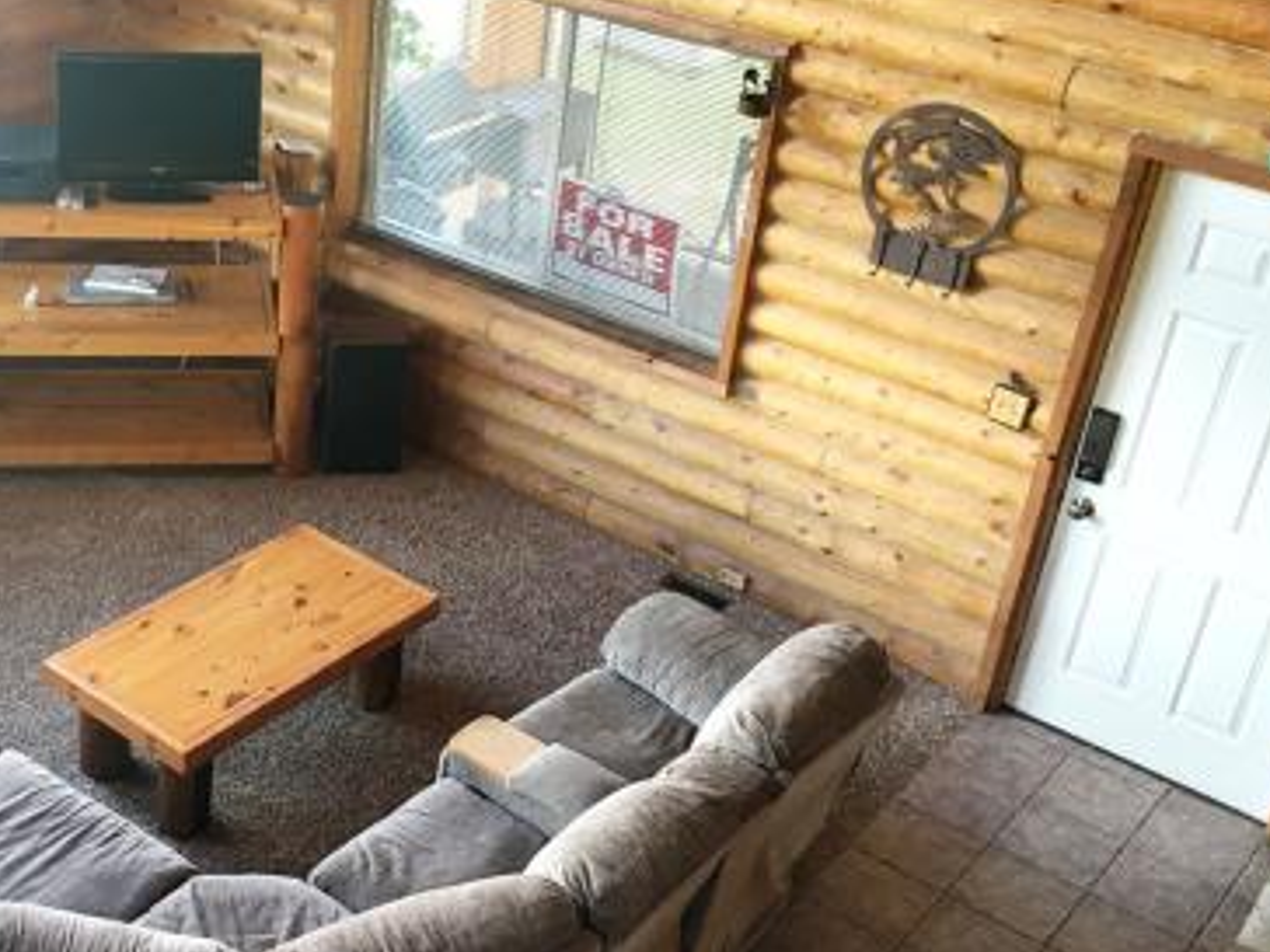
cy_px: 516
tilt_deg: -31.5
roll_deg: -1.4
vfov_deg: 28.5
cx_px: 318
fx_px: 1871
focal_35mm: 51
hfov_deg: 36.6
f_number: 2.2
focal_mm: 4.15
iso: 25
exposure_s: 1/15
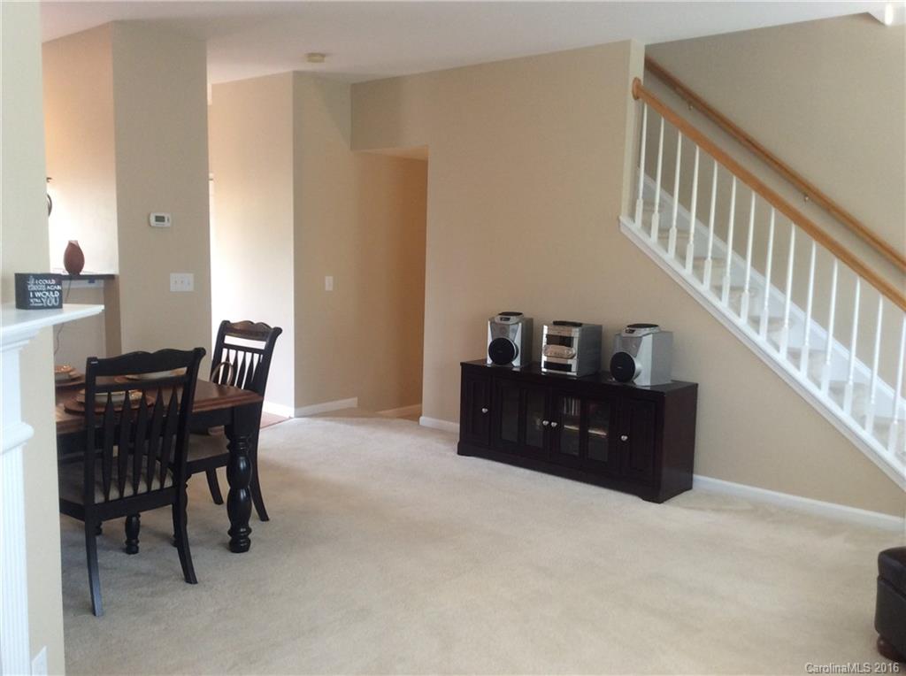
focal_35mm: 32
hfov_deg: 56.9
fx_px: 836
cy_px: 338
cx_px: 453
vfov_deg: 44.0
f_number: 2.4
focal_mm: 3.3
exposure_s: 1/24
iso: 64
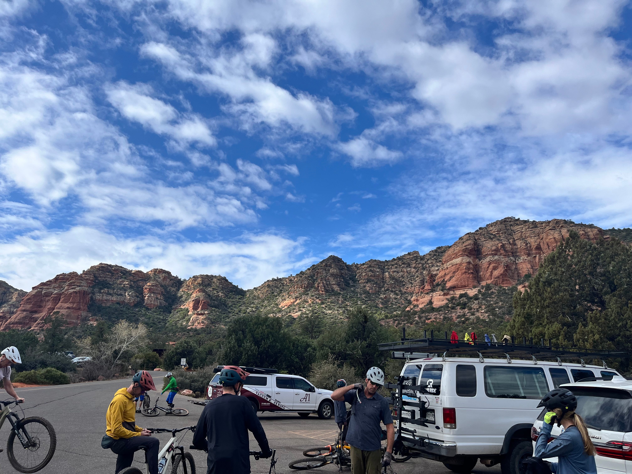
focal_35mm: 26
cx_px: 316
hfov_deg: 67.3
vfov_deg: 53.1
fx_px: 475
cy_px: 237
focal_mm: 5.1
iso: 50
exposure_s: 1/4149
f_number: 1.6
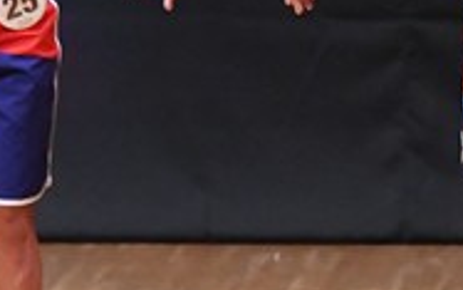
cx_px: 922
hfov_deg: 2.2
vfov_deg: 1.4
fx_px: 11978
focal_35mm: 949
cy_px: -10
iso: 8000
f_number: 5.6
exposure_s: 1/400
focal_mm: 150
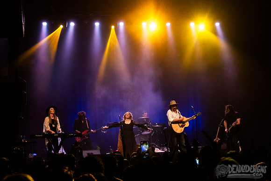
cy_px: 88
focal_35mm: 55
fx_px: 417
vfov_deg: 24.4
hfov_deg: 35.9
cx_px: 148
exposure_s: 1/160
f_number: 3.2
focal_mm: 50
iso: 2500
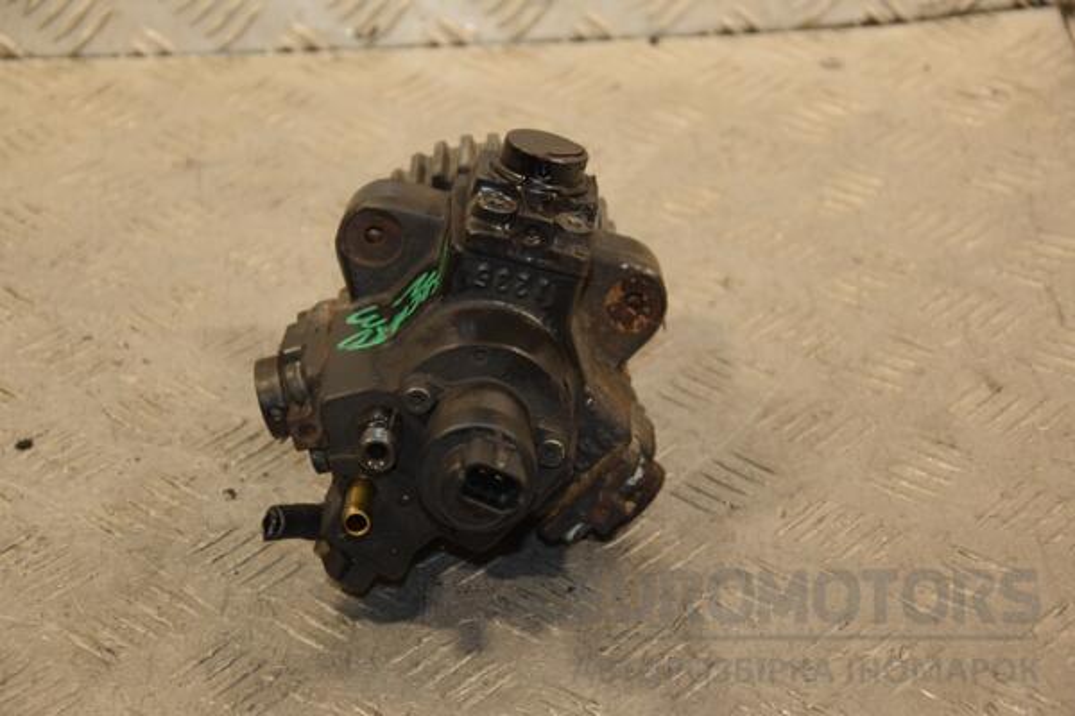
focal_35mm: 99
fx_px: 2956
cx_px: 538
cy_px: 358
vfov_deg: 13.8
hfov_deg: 20.6
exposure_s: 1/125
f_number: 5.3
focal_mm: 66
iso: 800
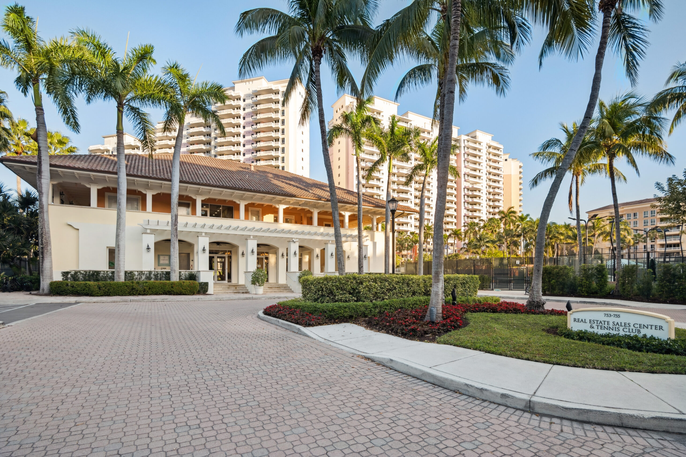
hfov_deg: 96.8
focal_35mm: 16
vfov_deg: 73.7
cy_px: 228
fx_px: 305
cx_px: 343
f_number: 8
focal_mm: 16
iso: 250
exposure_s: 1/250
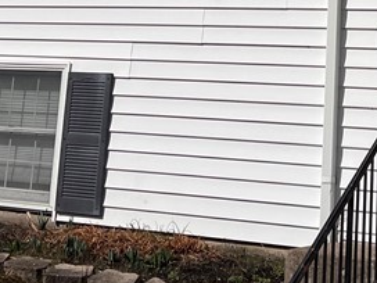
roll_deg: -4.4
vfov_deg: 13.9
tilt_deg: +19.6
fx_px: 1067
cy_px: -179
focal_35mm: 98
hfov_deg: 20.0
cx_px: 152
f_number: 1.5
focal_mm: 5.7
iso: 50
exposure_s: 1/16393
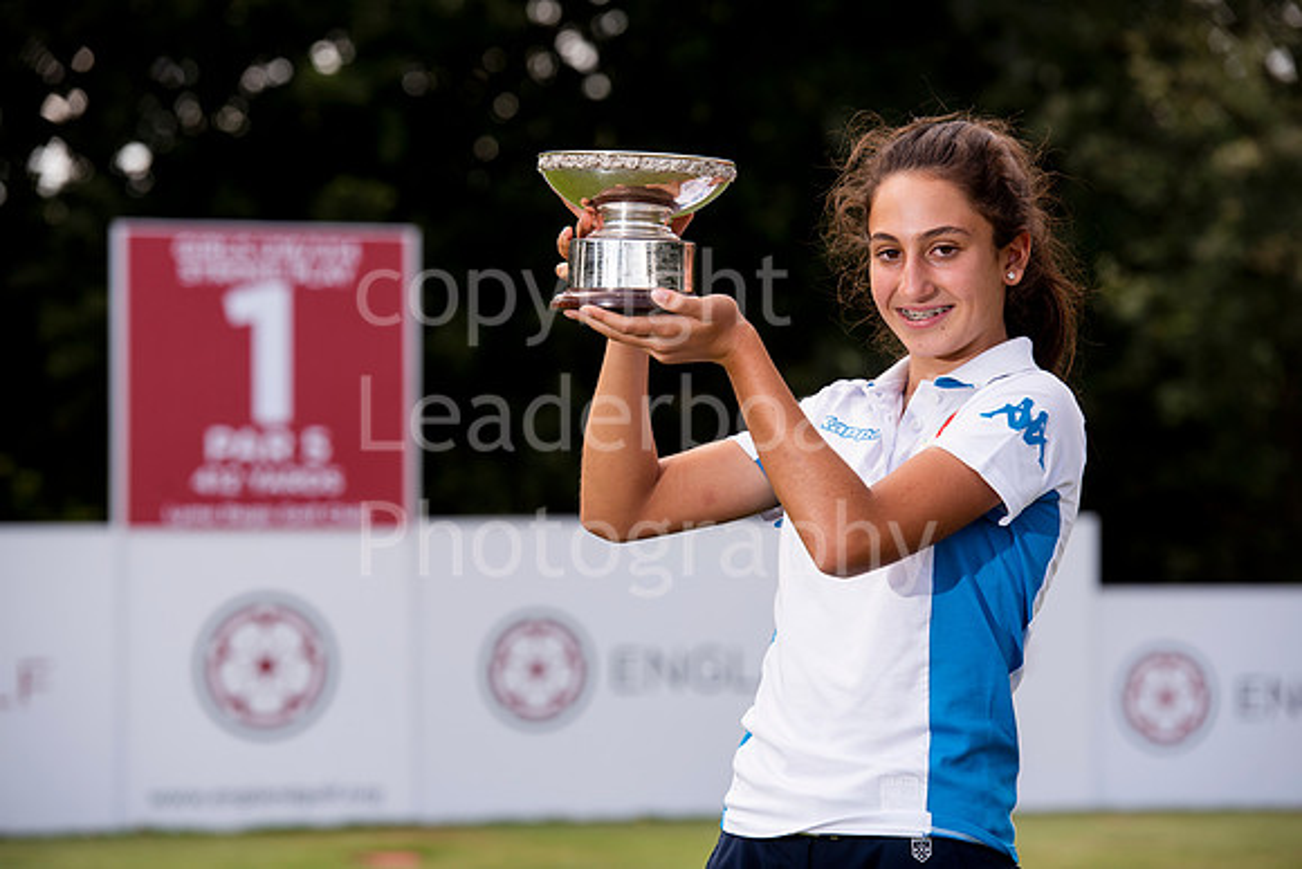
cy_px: 434
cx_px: 651
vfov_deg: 8.9
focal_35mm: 155
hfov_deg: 13.2
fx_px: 5607
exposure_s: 1/250
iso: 125
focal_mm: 155
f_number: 5
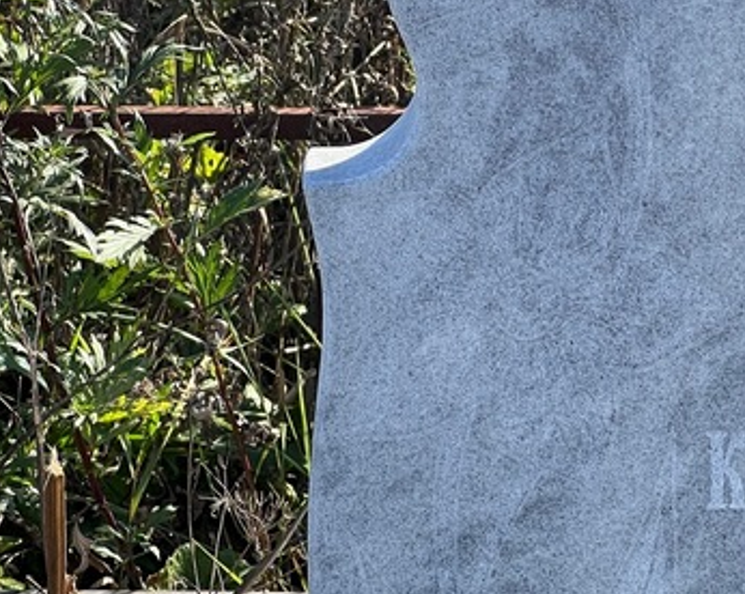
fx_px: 3832
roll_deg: +0.8
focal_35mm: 174
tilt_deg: -19.9
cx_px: 797
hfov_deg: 11.0
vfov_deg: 8.9
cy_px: 323
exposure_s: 1/243
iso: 32
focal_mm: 9
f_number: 2.8
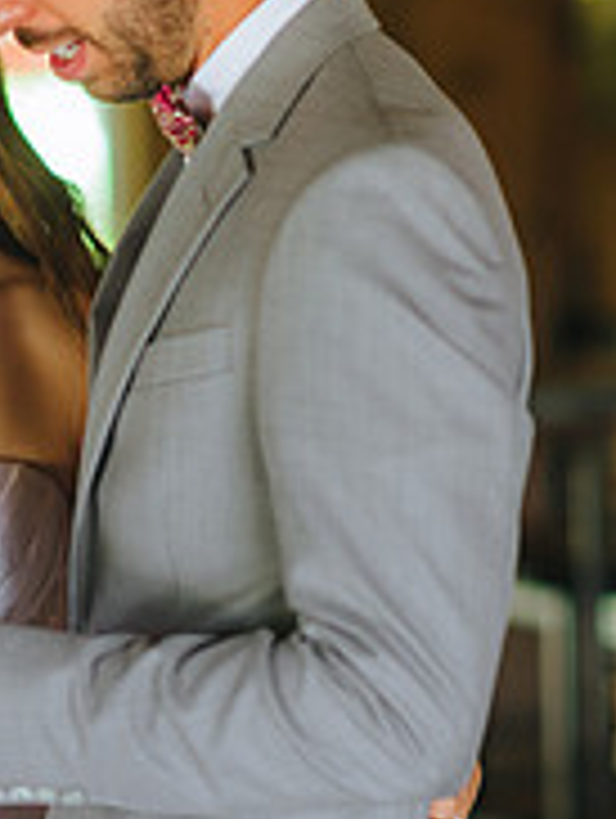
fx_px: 4782
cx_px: 45
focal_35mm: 202
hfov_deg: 7.3
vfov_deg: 9.8
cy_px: 441
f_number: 2
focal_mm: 85
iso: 800
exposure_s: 1/200
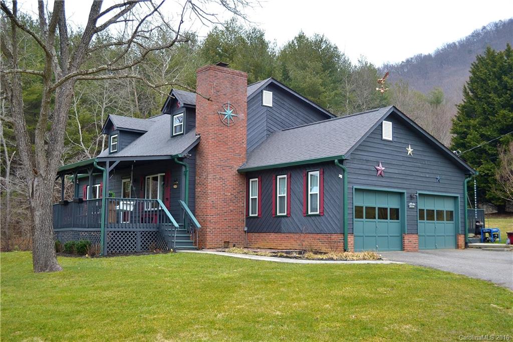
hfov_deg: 53.1
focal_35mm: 36
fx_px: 513
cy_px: 171
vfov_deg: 36.8
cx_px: 256
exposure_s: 1/100
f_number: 4
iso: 200
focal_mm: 24
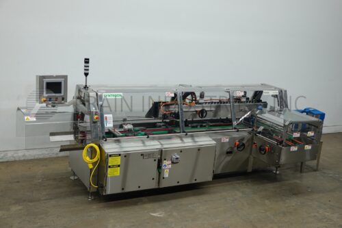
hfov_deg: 42.8
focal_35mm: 46
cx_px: 171
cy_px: 114
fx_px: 437
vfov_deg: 29.2
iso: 160
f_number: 4
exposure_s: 1/50
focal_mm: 17.19
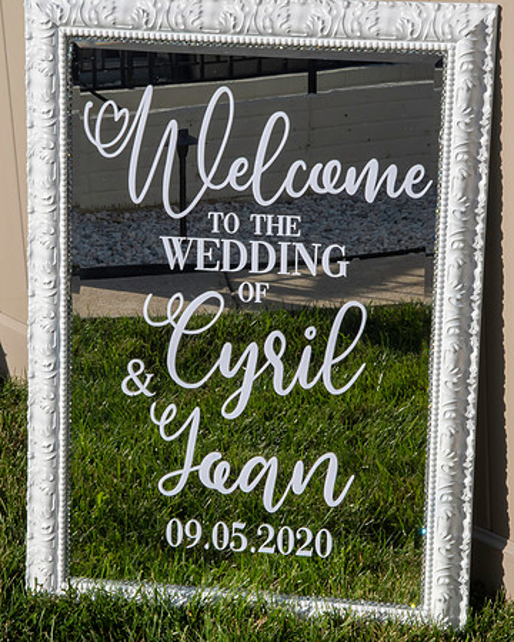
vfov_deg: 16.6
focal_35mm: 116
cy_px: 321
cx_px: 252
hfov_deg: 13.3
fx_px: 2208
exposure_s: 1/250
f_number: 25
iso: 400
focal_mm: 55
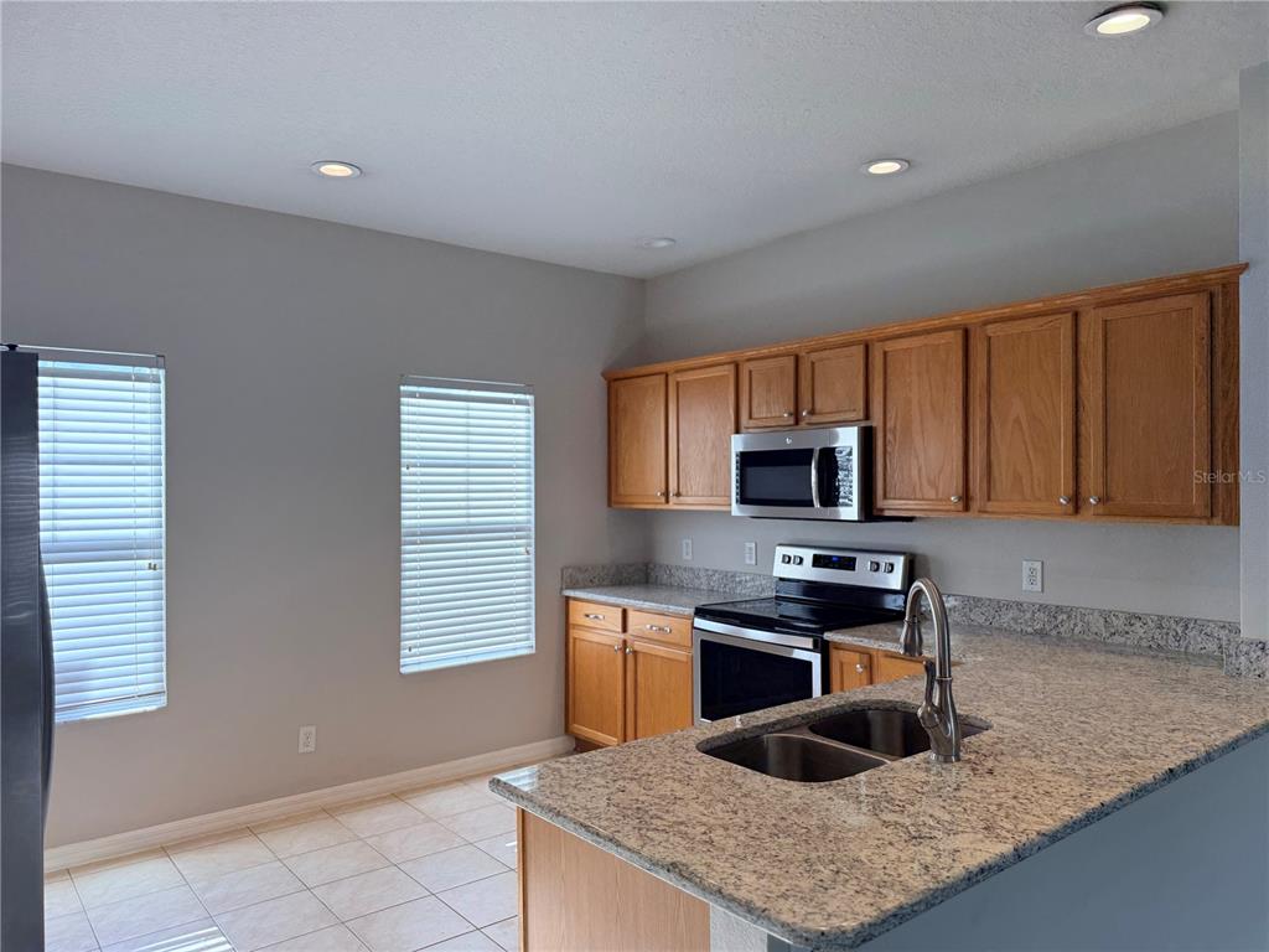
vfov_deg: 56.8
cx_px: 634
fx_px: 880
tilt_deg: +0.5
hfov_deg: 71.6
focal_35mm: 24
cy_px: 476
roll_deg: +0.4
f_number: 1.78
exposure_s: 1/304
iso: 100
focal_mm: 6.76
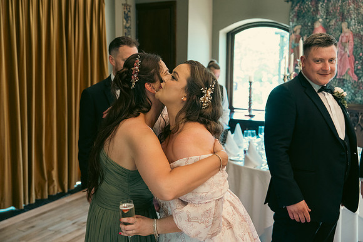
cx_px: 182
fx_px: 383
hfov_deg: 50.7
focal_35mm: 38
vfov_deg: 35.1
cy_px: 121
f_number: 3.5
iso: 2000
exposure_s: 1/200
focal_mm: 38
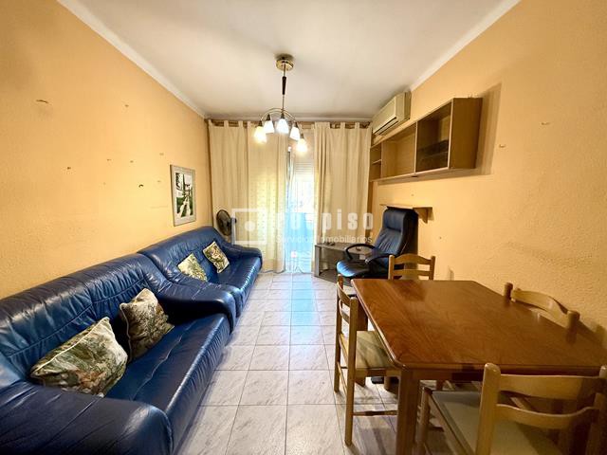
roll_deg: -0.9
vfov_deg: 85.7
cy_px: 228
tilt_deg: -7.5
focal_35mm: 14
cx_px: 304
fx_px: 245
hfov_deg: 102.1
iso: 640
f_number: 2.2
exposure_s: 1/100
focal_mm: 2.22
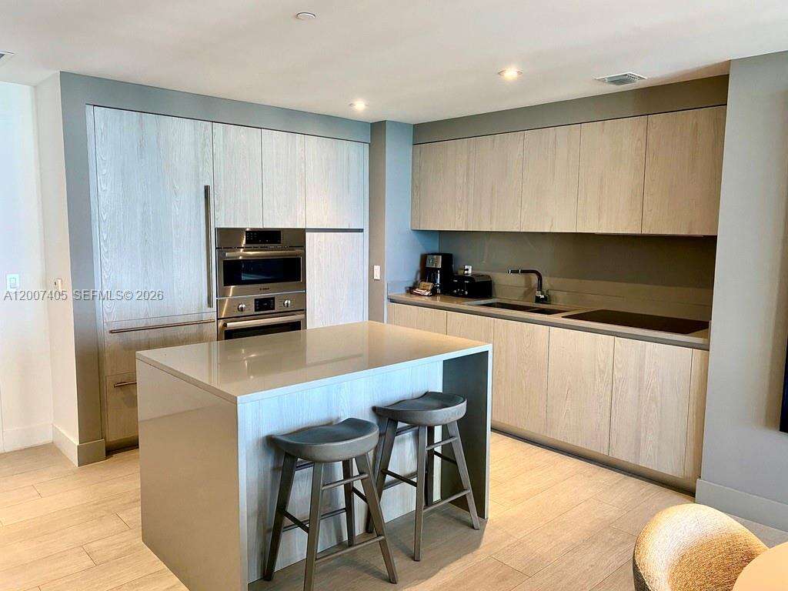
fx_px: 592
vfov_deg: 53.1
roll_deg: -0.4
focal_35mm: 26
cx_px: 394
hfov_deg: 67.3
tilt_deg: -6.5
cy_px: 296
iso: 125
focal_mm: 4.25
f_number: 1.8
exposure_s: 1/60
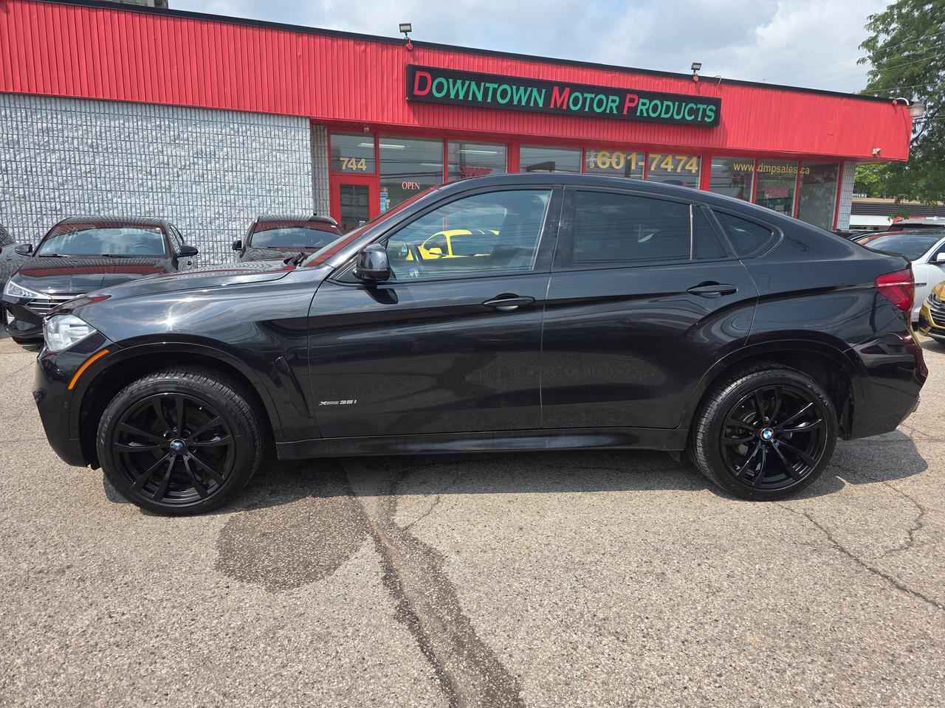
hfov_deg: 73.9
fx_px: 628
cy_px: 354
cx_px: 472
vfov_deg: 58.9
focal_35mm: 23
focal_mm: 6.3
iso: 80
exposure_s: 1/3809
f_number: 1.7
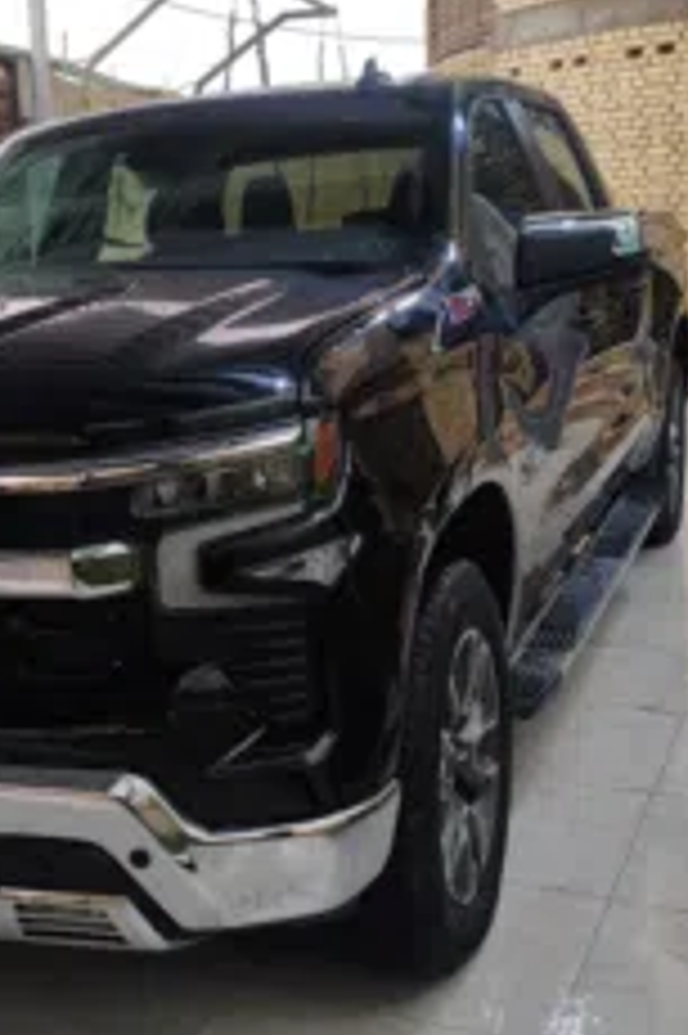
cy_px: 495
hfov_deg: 28.0
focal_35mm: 47
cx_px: 135
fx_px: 1349
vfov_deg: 41.9
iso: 125
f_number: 1.5
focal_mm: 4.94
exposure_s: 1/99.8
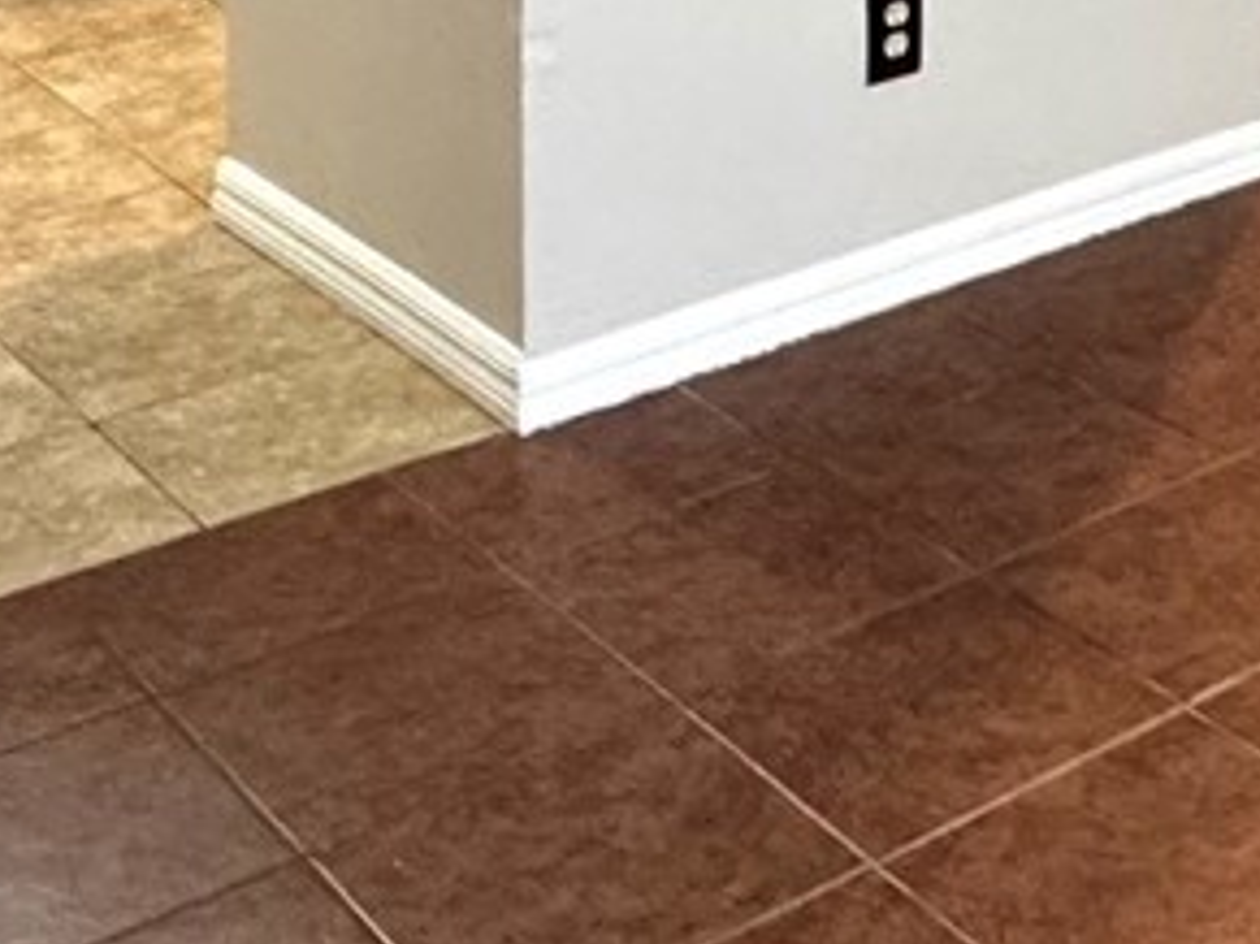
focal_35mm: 77
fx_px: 2802
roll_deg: -0.8
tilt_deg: -2.7
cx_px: 1502
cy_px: -740
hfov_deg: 23.3
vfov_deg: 16.2
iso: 320
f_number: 2.2
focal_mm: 2.22
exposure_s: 1/60
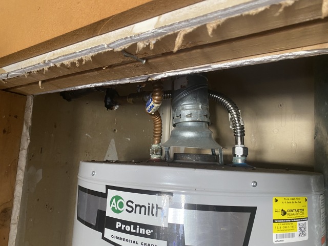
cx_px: 164
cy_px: 123
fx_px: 246
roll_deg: -4.3
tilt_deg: +6.8
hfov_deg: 67.3
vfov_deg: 53.1
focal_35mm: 26
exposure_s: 1/40
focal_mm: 4.25
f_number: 1.8
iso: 320
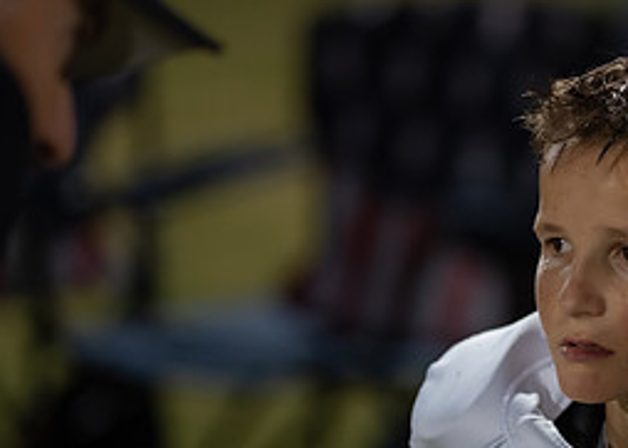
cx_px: 671
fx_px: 6184
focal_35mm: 347
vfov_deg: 4.1
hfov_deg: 5.8
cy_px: 332
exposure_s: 1/400
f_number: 1.8
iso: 1600
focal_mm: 135
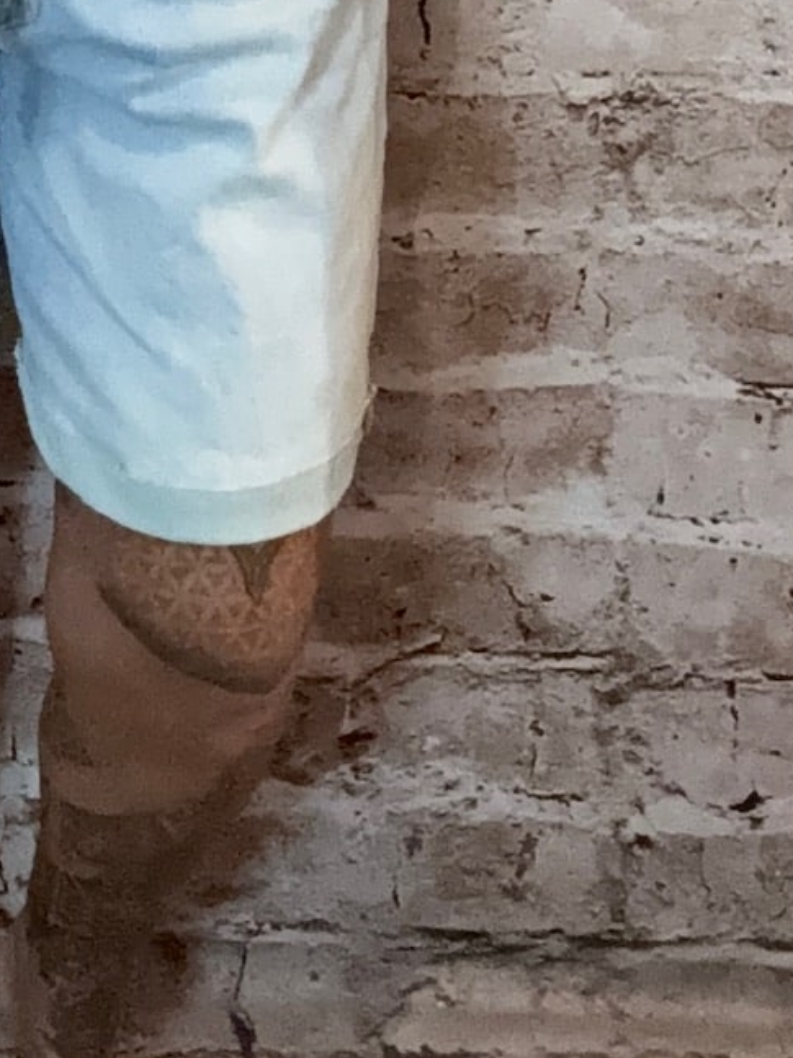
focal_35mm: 95
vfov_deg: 18.9
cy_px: -388
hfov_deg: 15.2
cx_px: -36
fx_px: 2903
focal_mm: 2.69
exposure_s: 1/50
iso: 320
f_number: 1.9
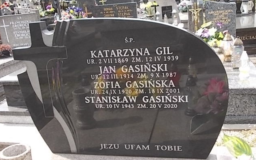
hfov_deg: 48.2
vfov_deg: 31.2
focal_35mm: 41
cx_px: 127
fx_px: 286
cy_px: 81
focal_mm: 5.3
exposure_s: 1/200
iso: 80
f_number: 3.1
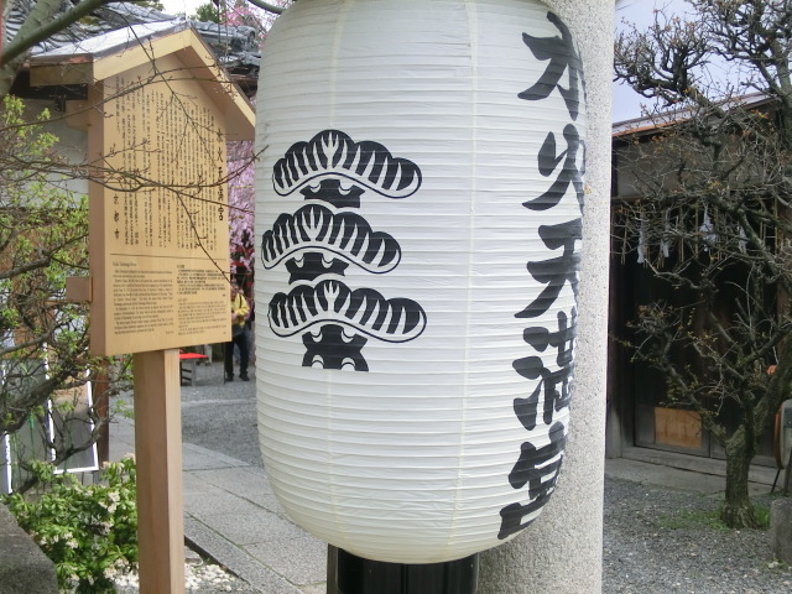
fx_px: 1441
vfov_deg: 23.3
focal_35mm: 63
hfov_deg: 30.7
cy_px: 297
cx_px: 396
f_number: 4.6
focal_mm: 11.1
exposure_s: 1/200
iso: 80
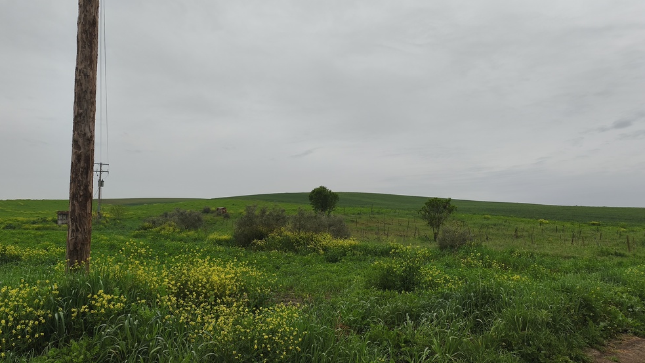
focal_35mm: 26
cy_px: 195
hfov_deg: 71.9
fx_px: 445
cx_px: 320
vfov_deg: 44.4
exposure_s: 1/277
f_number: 1.65
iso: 50
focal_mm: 6.14
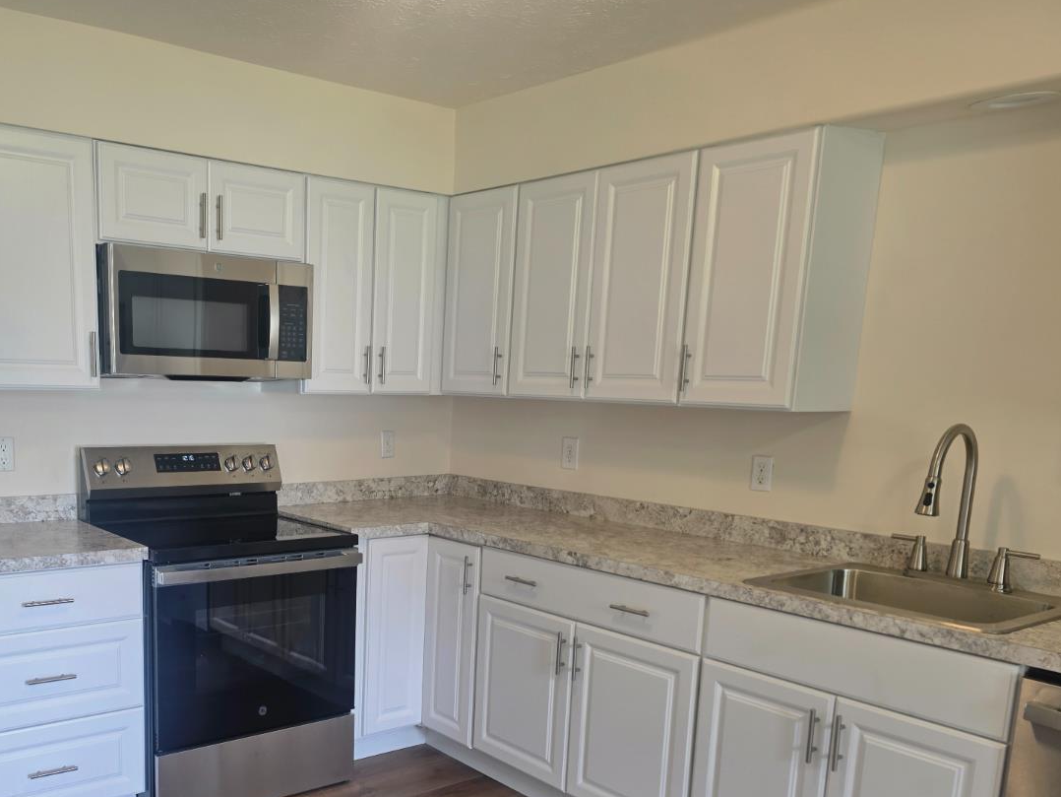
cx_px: 356
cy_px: 540
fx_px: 981
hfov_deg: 55.7
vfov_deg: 43.5
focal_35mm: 32
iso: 80
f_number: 1.7
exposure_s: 1/120
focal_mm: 6.3
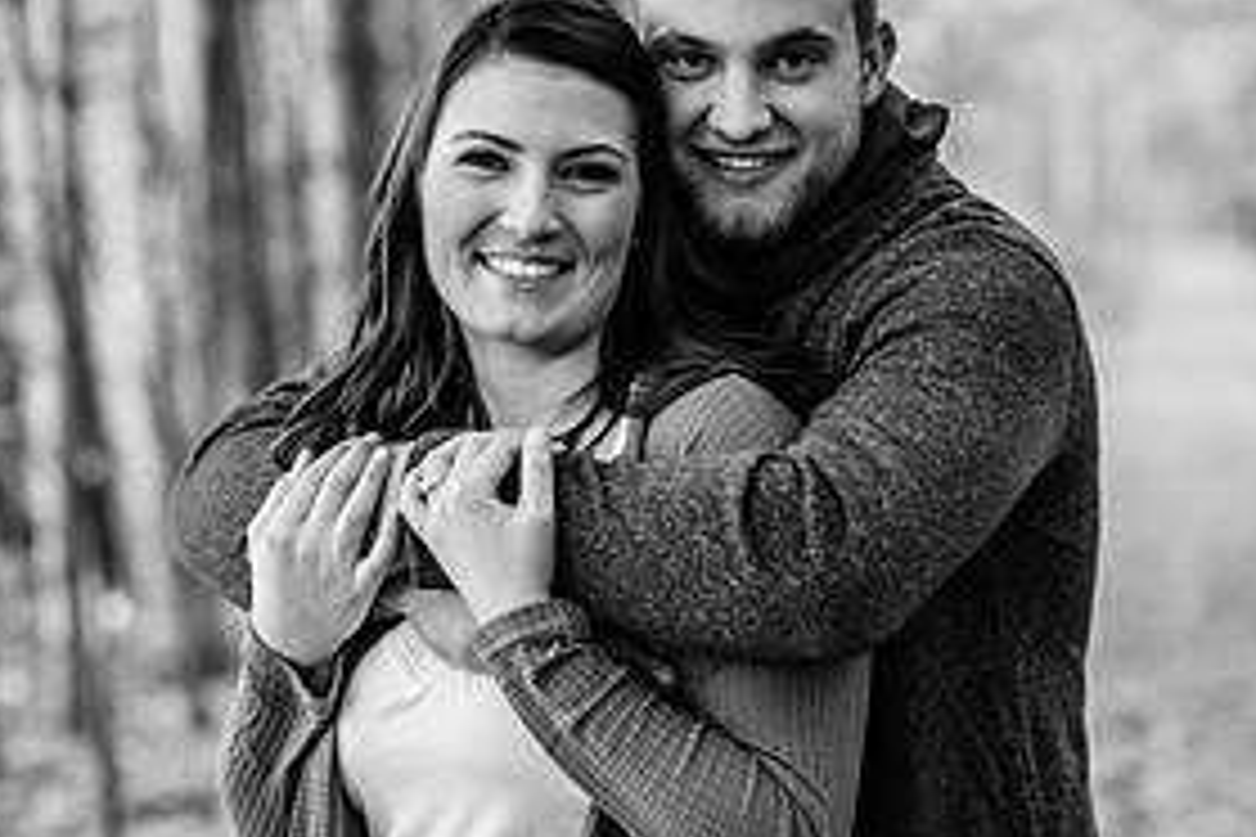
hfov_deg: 15.0
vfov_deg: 10.0
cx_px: 644
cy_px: 495
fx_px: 4779
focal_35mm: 137
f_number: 2.8
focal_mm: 85
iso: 500
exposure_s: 1/200
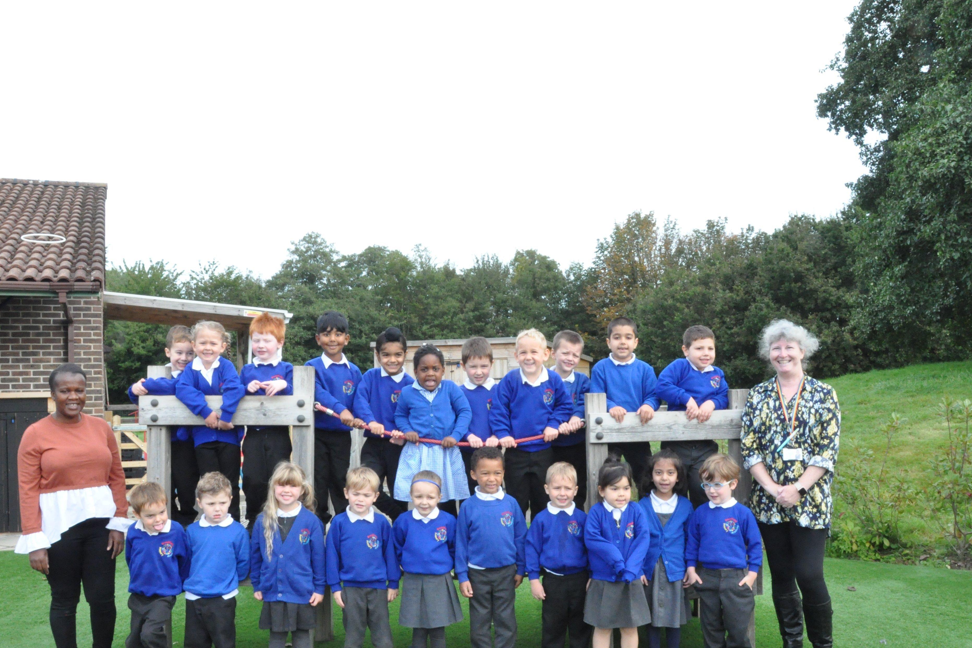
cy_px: 367
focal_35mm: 31
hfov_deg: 60.3
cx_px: 471
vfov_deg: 42.2
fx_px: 837
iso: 2500
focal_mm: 18
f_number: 22
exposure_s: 1/125
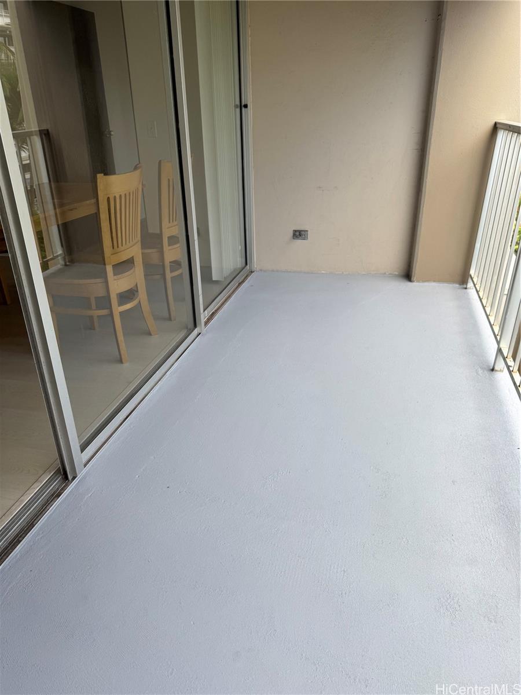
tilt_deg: -25.3
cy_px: 348
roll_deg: +1.9
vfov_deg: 71.6
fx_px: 482
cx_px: 260
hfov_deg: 56.8
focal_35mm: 24
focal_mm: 6.76
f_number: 1.78
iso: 80
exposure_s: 1/633
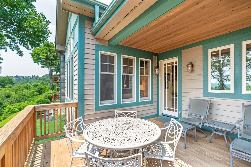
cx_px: 126
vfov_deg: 73.7
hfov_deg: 96.7
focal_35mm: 16
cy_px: 84
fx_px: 112
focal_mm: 16
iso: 100
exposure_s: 1/5000
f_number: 6.3
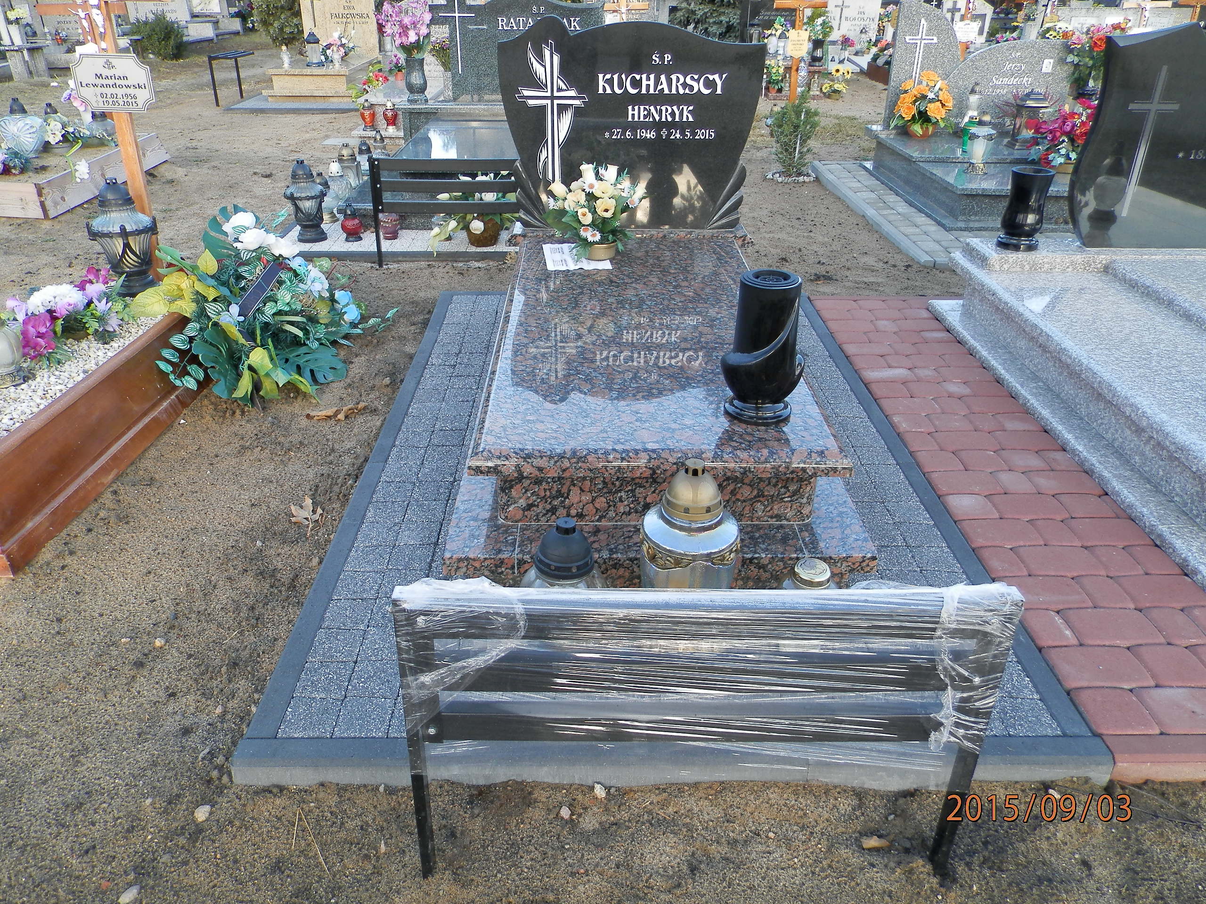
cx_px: 603
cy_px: 452
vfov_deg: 54.9
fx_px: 871
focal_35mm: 25
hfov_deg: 69.4
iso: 80
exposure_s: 1/80
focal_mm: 4.5
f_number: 3.1
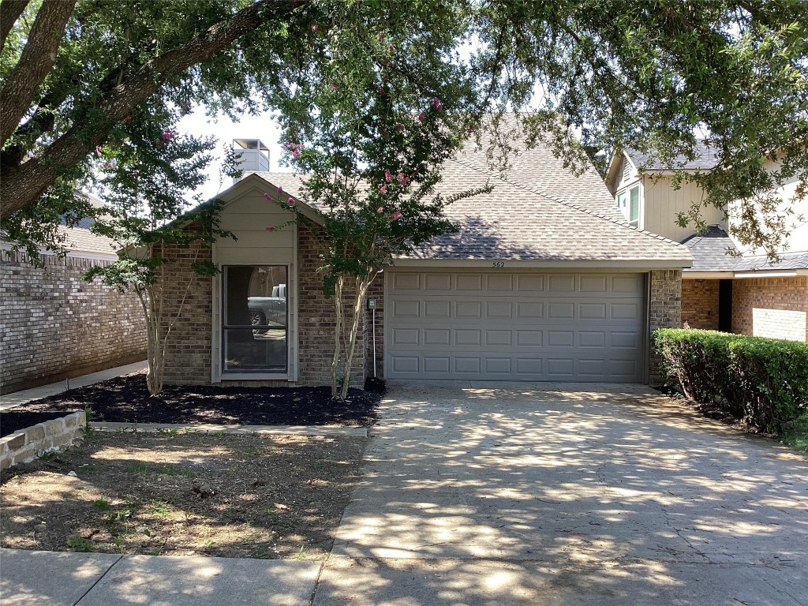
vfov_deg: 45.4
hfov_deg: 58.4
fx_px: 724
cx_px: 404
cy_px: 303
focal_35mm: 31
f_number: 2.4
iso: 25
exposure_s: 1/213
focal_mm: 3.3
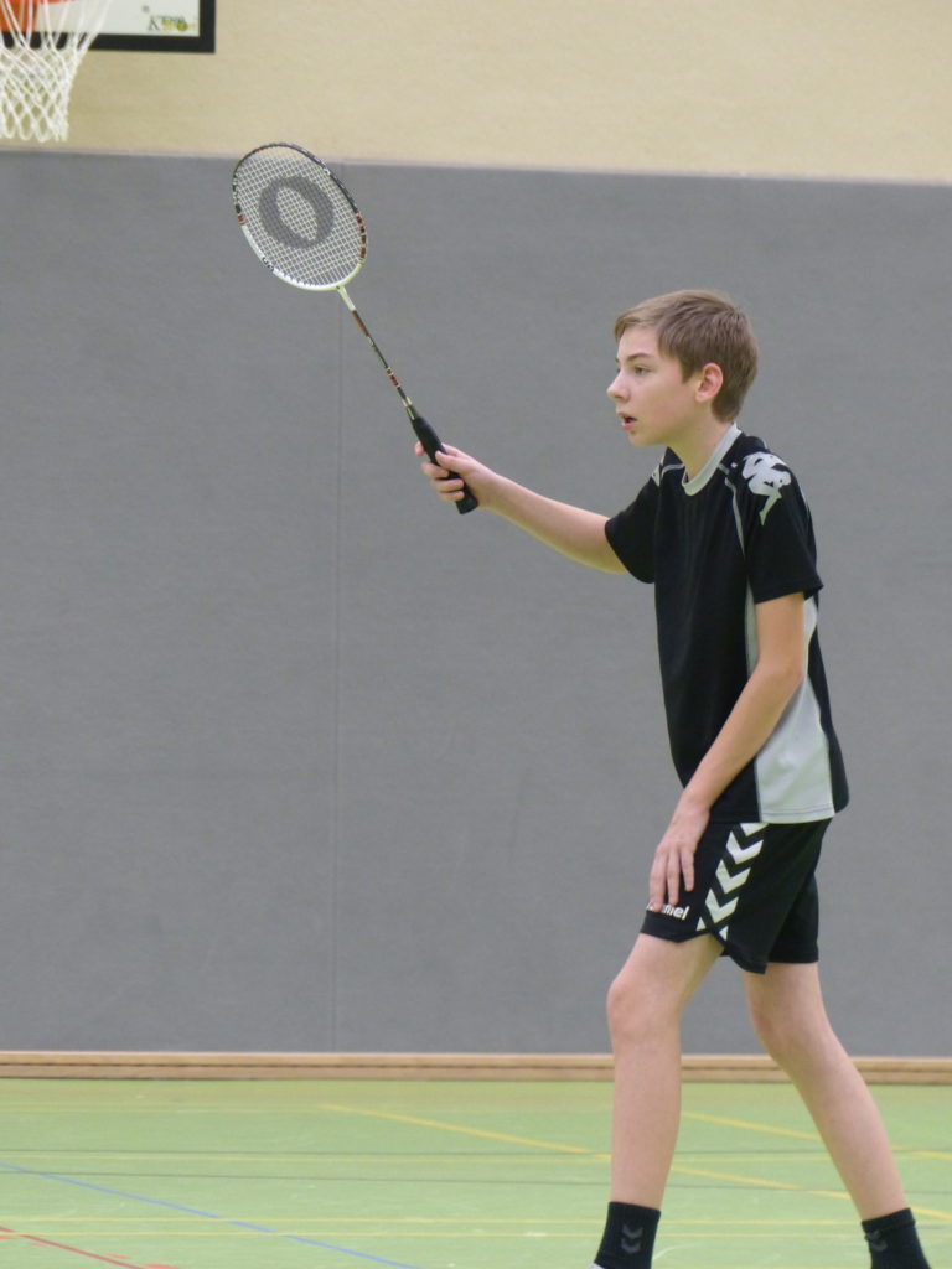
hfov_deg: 6.3
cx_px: 476
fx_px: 8654
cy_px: 634
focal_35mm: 236
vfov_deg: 8.4
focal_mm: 42.5
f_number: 2.8
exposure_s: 1/50
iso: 400
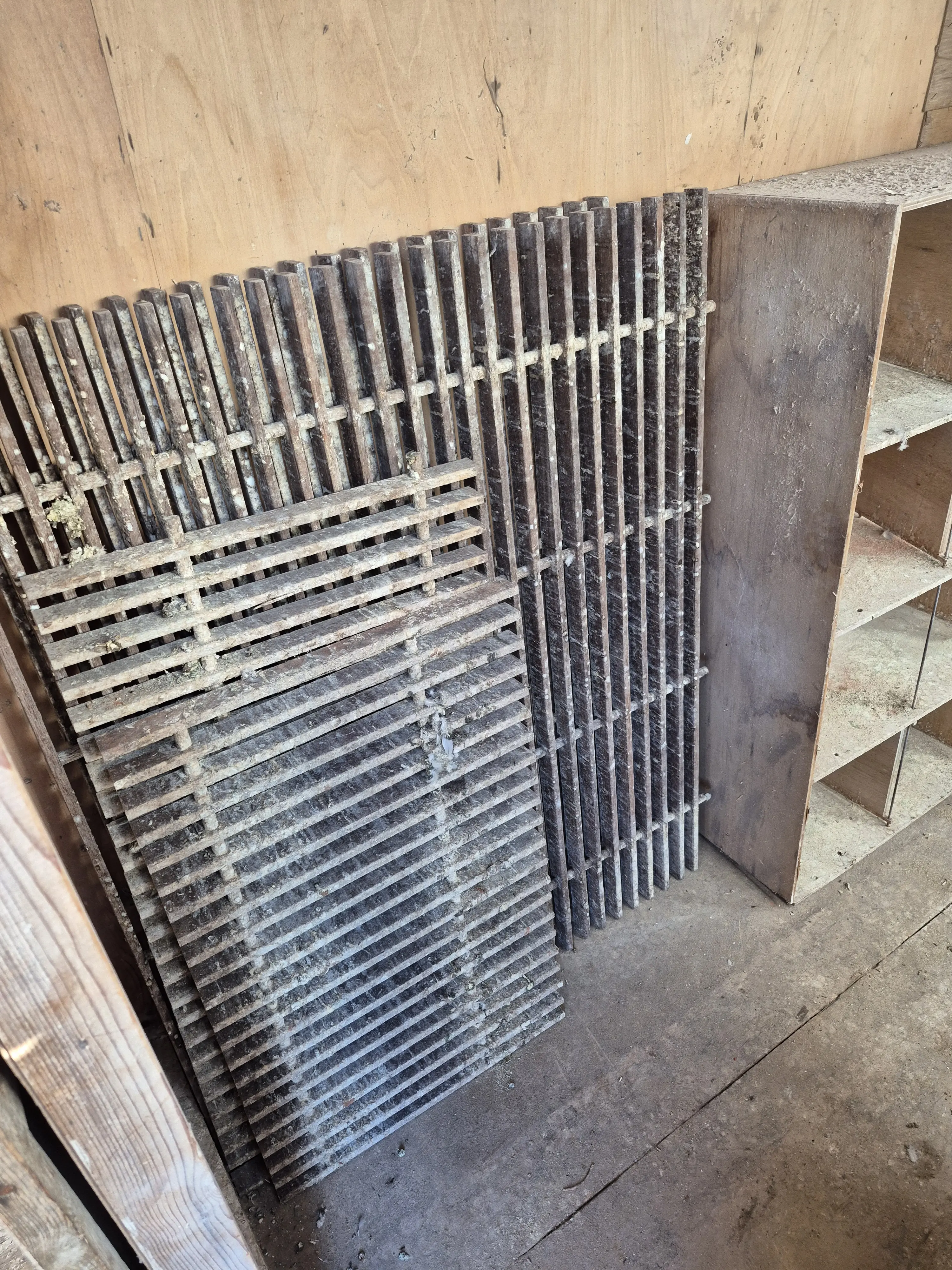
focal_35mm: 23
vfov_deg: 73.9
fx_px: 843
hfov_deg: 58.9
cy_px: 635
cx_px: 476
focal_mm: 5.4
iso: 250
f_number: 1.8
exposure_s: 1/100
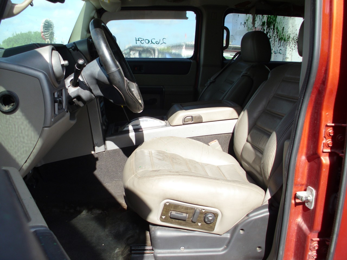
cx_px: 174
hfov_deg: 49.0
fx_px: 381
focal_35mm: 38
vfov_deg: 37.7
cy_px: 130
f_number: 2.9
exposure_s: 1/279
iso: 50
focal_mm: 6.3
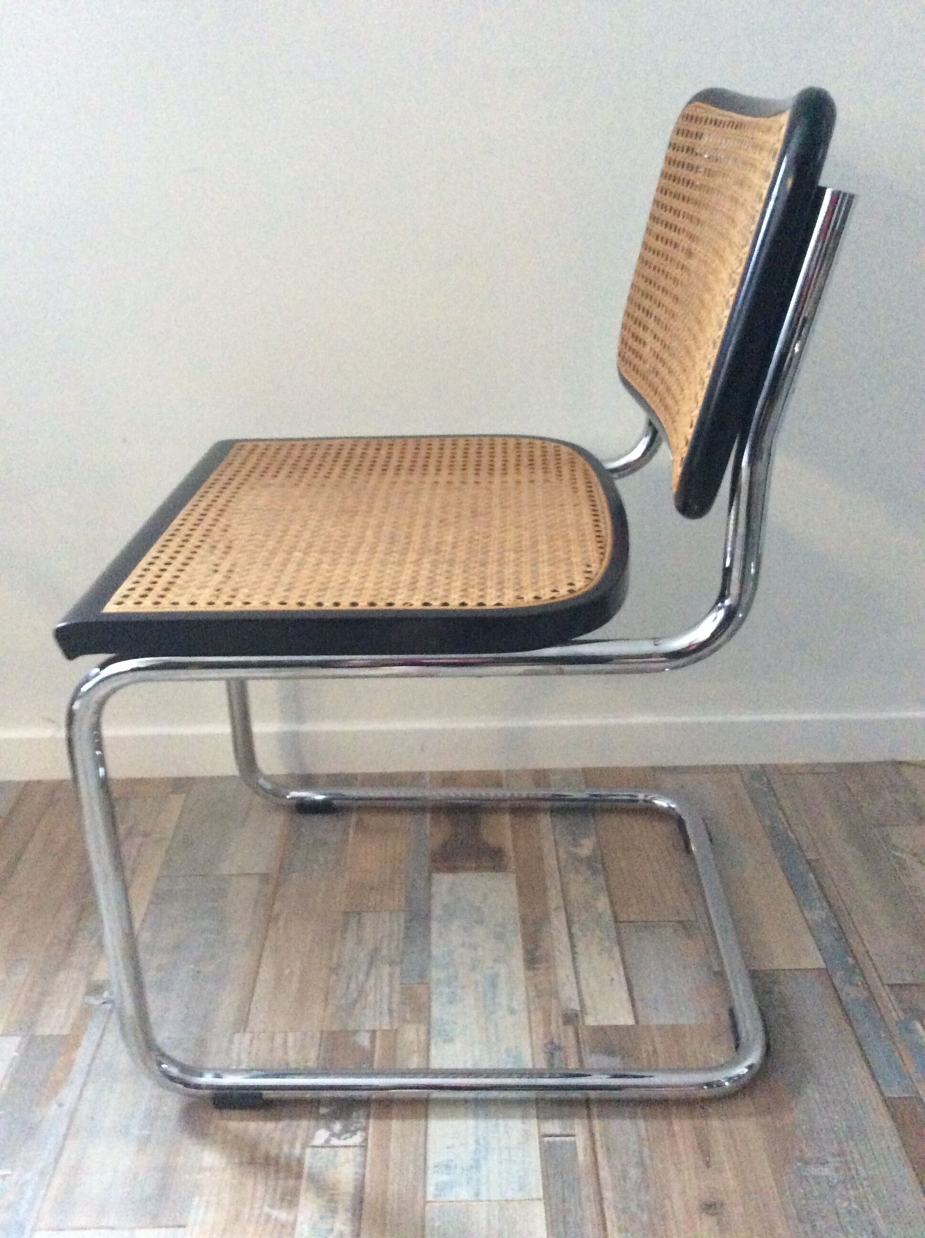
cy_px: 619
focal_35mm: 32
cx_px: 462
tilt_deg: -24.1
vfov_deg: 56.9
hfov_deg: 44.1
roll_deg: +1.5
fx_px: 1143
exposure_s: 1/17
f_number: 2.4
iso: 500
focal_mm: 3.3
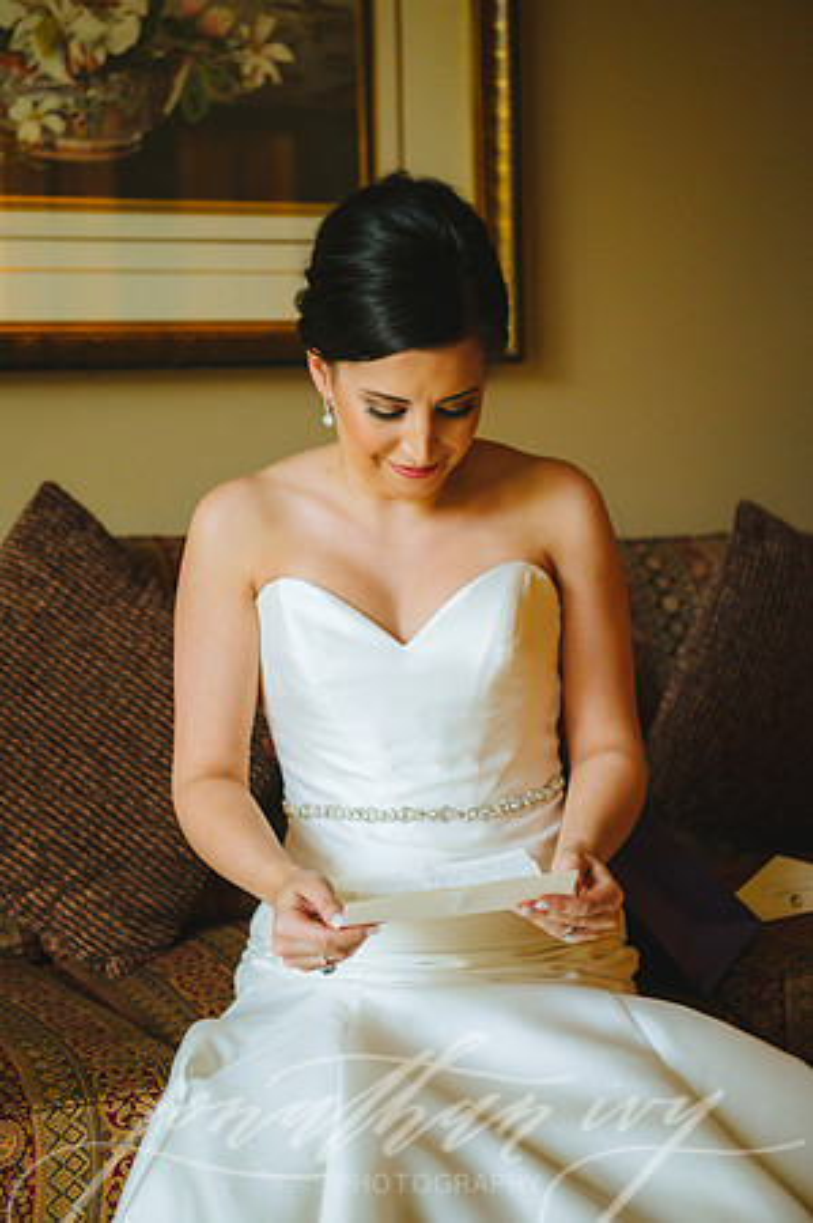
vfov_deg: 33.4
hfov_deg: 22.6
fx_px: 2037
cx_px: 406
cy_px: 612
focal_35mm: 60
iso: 4000
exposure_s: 1/125
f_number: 2.8
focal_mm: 60
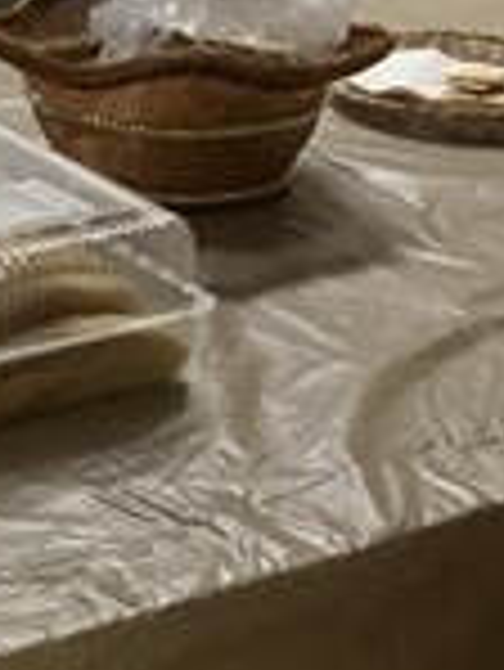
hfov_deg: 11.1
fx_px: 2598
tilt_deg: -0.5
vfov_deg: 13.0
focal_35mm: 134
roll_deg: -1.1
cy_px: -625
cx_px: 153
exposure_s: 1/60
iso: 320
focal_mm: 4.25
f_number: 1.8
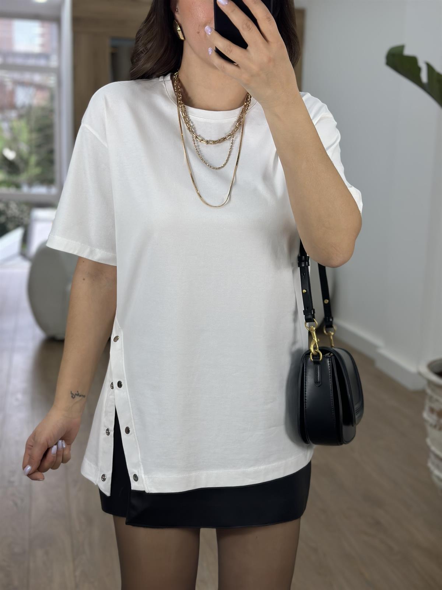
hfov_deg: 30.3
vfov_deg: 39.7
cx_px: 221
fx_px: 817
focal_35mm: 48
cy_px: 295
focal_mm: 6.86
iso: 80
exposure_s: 1/371
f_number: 1.78
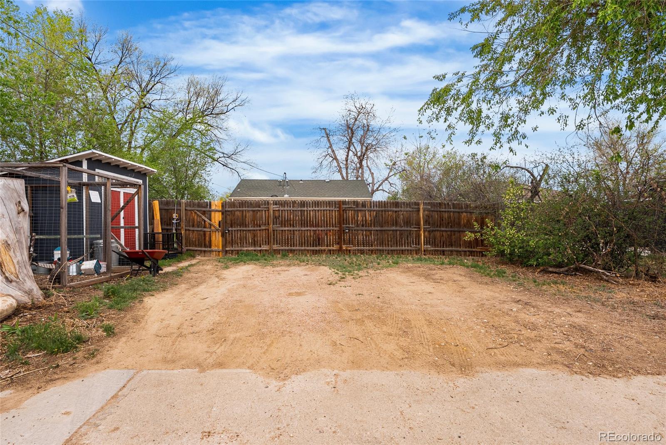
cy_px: 222
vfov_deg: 62.0
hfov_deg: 84.0
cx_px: 333
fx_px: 370
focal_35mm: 20
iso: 200
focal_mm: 20
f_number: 8
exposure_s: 1/200
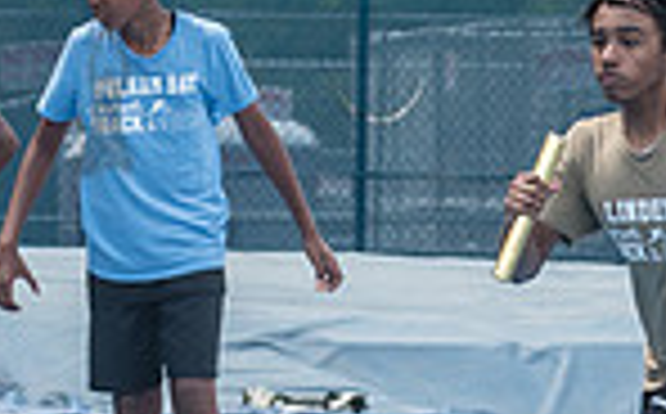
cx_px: 550
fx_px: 10167
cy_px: 380
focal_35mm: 561
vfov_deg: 2.3
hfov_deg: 3.8
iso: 160
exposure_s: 1/800
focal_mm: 100
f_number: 5
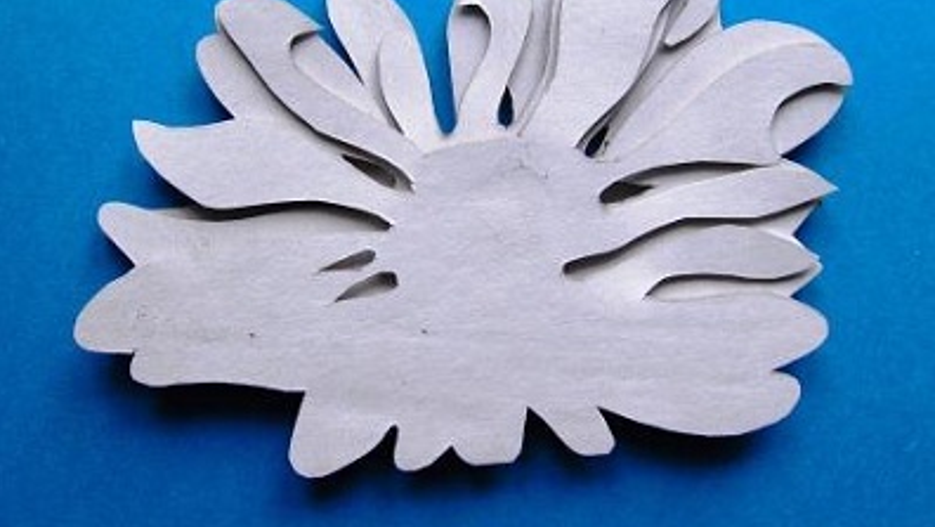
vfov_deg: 26.5
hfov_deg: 45.5
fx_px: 1116
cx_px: 468
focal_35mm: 45
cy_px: 201
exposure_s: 1/64.4
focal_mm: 6.5
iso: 128
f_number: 3.5
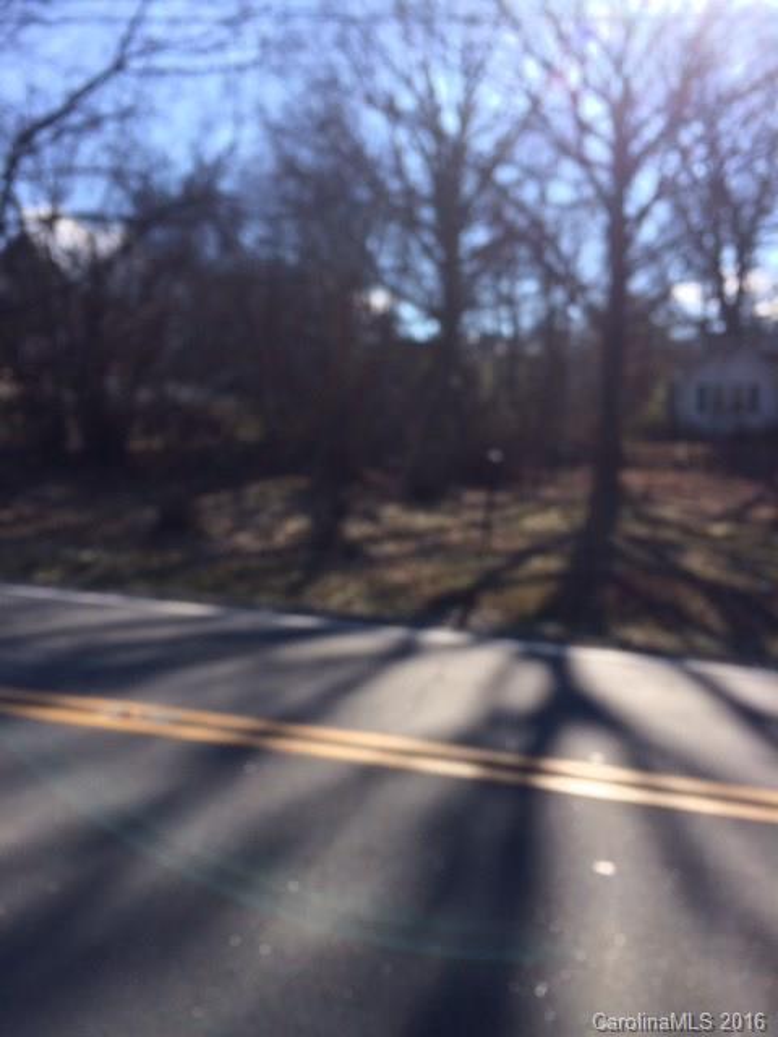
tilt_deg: -3.2
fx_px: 869
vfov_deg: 61.7
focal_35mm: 29
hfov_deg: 48.2
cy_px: 518
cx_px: 389
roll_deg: +0.3
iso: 32
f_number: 2.2
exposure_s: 1/1414
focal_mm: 4.15
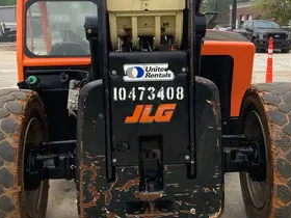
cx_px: 150
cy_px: 98
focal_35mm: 55
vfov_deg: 26.5
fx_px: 462
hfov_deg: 34.9
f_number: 1.8
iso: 20
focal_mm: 3.99
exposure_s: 1/186
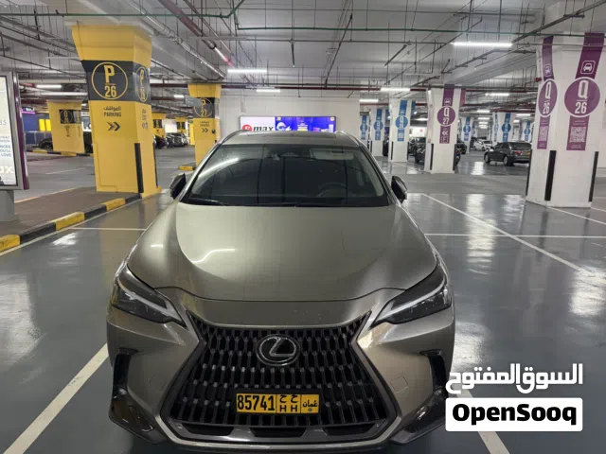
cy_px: 227
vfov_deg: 56.8
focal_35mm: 24
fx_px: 420
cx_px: 303
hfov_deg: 71.6
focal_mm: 6.76
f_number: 1.78
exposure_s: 1/50
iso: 400
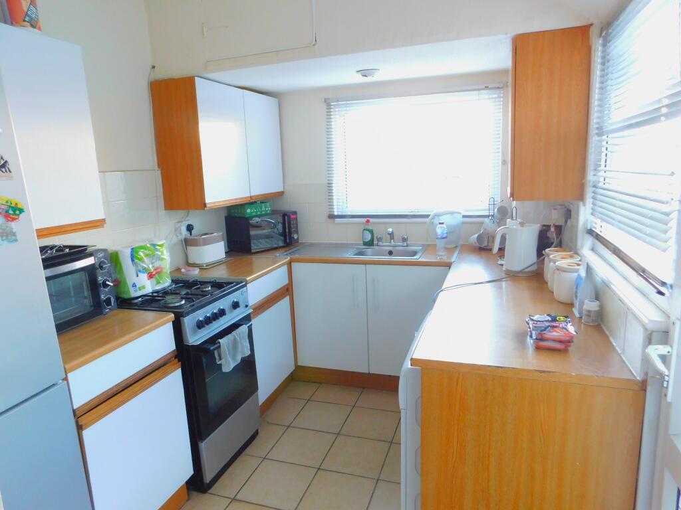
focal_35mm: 23
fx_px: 452
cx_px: 340
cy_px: 255
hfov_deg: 73.9
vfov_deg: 58.9
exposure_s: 1/15
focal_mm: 4
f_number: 3
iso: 400
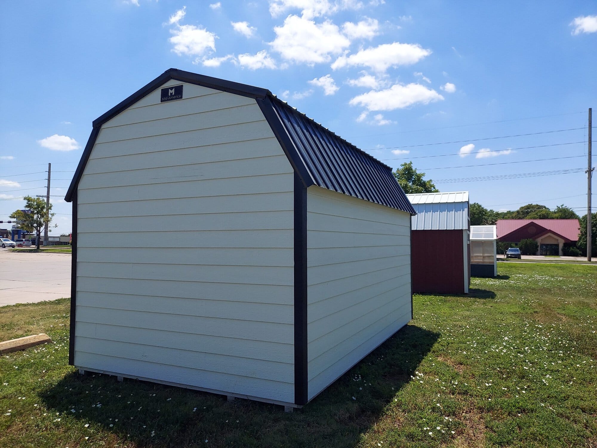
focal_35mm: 25
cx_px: 298
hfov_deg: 69.4
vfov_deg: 54.9
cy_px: 224
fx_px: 431
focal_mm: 4.6
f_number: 2
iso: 50
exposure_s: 1/1954
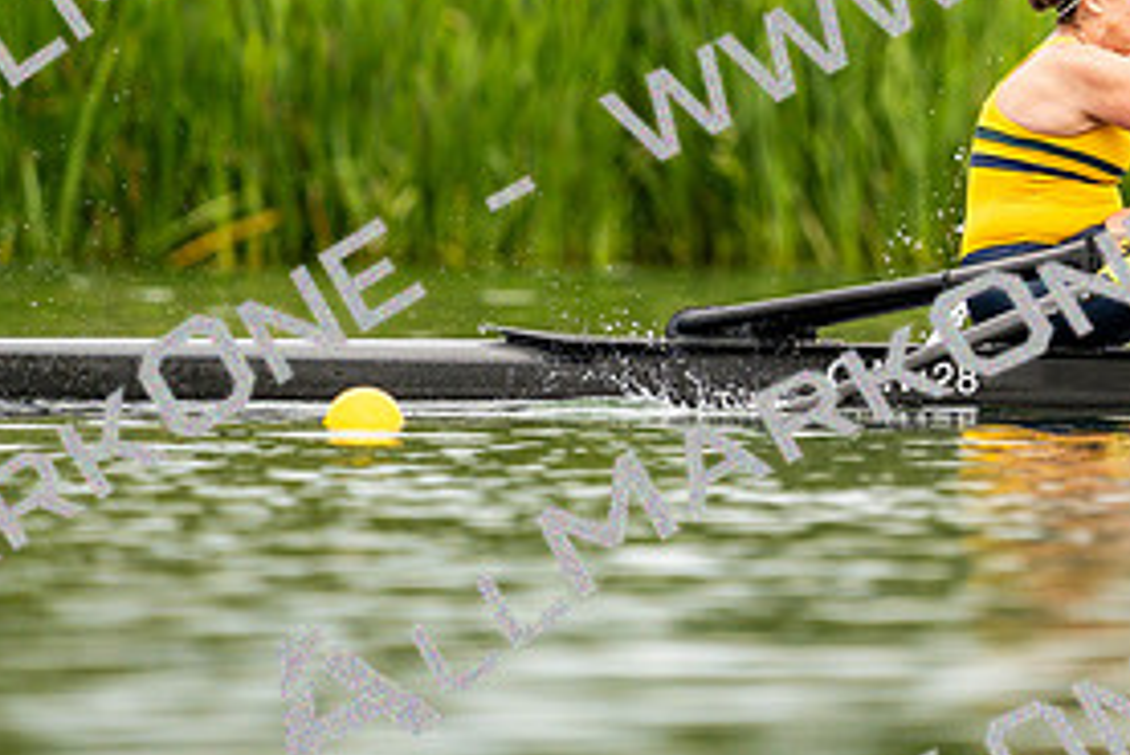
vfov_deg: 1.1
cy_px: 173
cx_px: 1106
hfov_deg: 1.6
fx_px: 39443
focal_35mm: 1256
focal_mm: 600
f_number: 6.3
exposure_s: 1/2000
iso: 800
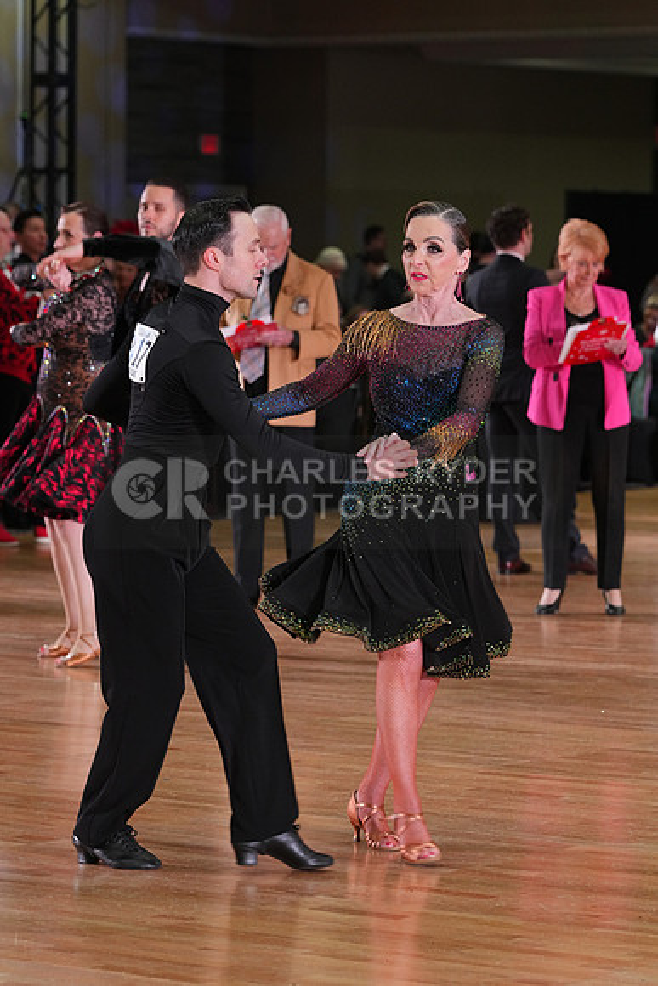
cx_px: 329
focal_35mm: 148
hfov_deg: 9.3
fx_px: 4055
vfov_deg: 13.9
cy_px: 493
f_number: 5.6
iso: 2500
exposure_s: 1/200
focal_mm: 148
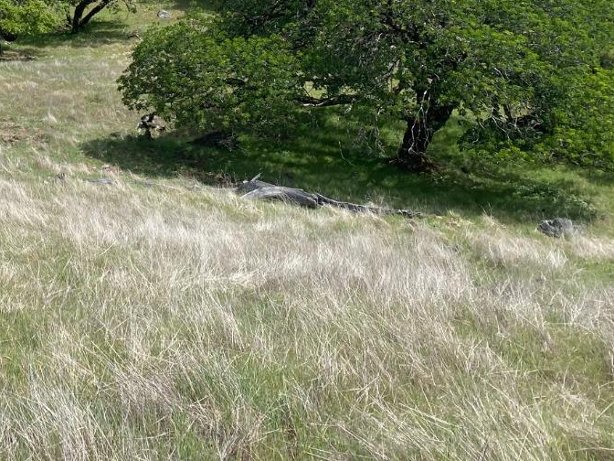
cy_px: -16
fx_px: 1029
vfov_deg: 24.0
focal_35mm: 58
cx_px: -65
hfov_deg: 29.8
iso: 32
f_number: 1.8
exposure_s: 1/2066
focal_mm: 4.25
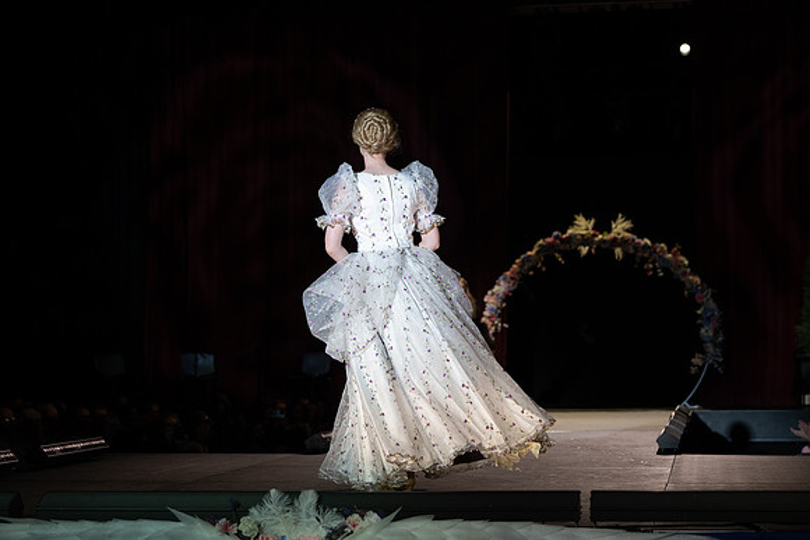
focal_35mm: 77
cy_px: 270
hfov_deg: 26.3
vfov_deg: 17.7
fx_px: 1733
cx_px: 405
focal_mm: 77
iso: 800
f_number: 3.5
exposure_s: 1/640
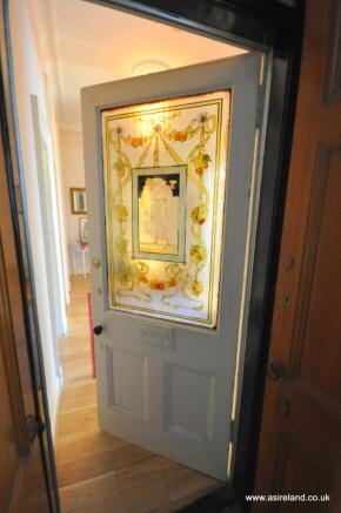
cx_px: 170
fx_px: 235
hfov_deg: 71.9
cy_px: 256
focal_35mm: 16
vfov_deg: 95.1
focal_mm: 11
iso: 1600
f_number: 4.2
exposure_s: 1/10
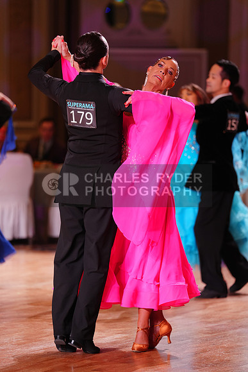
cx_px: 124
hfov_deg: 8.1
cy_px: 186
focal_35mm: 170
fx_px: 1755
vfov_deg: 12.1
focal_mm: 170
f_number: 2.8
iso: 1000
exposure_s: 1/250
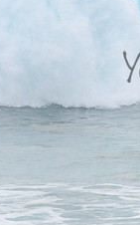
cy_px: 56
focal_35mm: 1440
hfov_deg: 0.9
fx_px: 8802
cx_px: 275
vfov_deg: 1.5
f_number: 5.6
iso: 500
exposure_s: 1/1250
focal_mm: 400
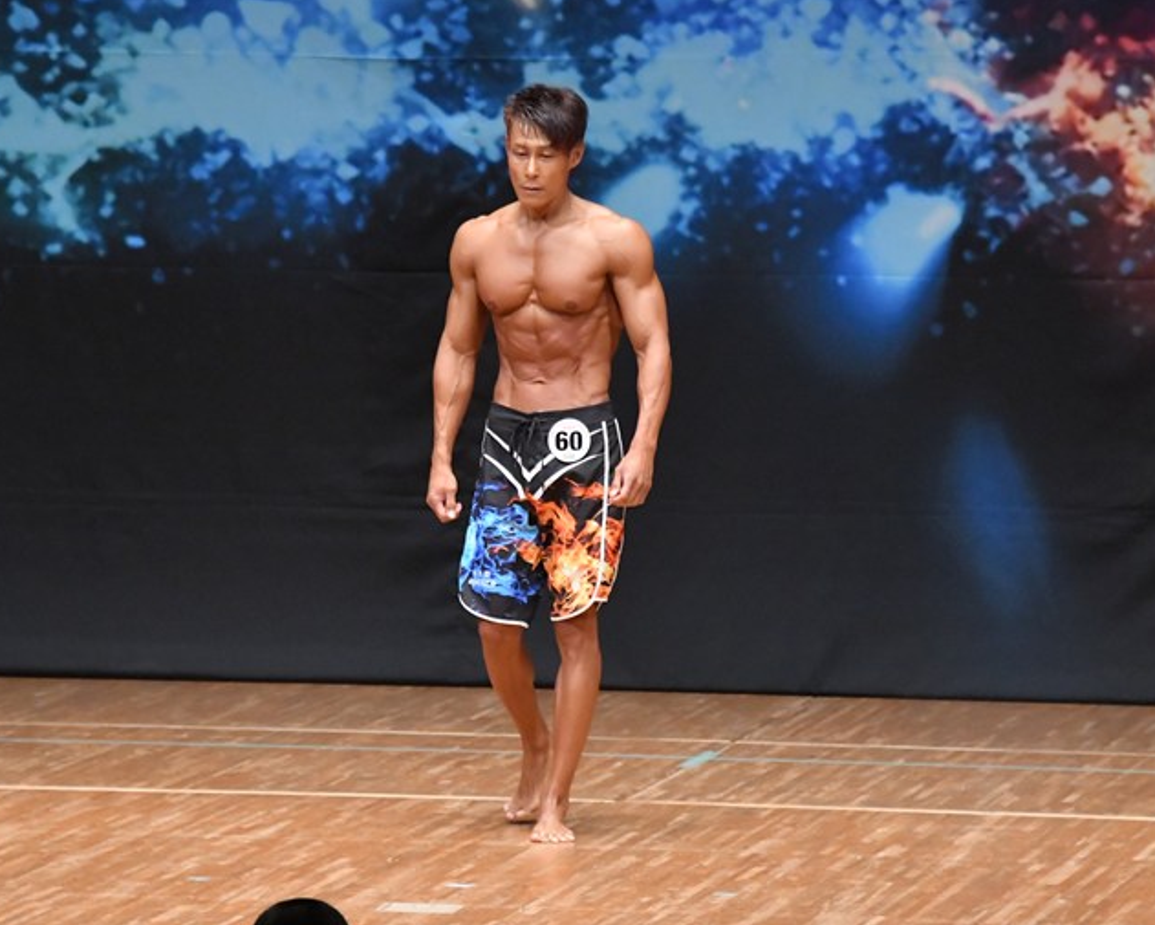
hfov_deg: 6.2
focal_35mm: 311
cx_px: 510
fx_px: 10633
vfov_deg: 5.0
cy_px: 462
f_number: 5.6
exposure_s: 1/400
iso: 8000
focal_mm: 180
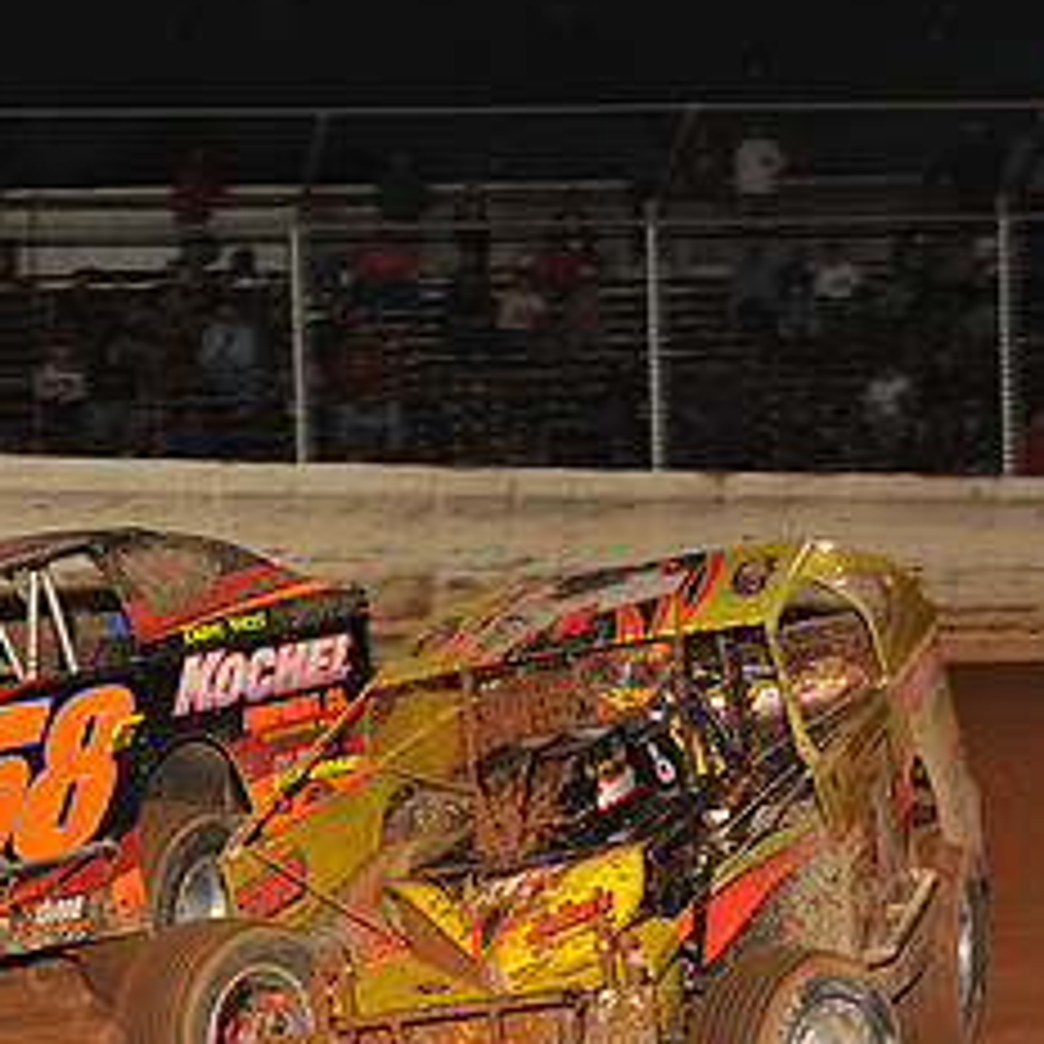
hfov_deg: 14.3
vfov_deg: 14.6
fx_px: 4060
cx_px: -112
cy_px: 765
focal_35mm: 119
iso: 640
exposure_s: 1/320
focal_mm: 56
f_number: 7.1
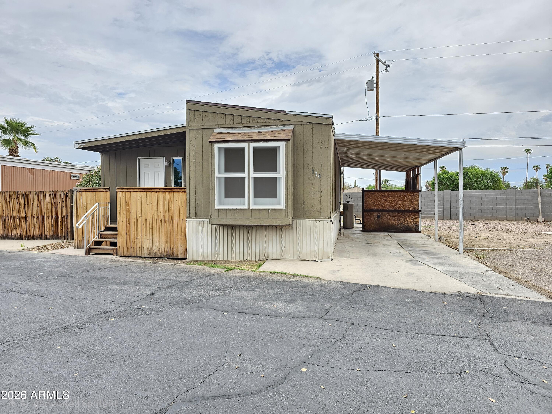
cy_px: 207
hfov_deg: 73.9
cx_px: 276
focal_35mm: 23
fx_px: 367
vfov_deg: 58.9
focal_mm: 6.3
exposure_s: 1/182
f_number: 1.7
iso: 20
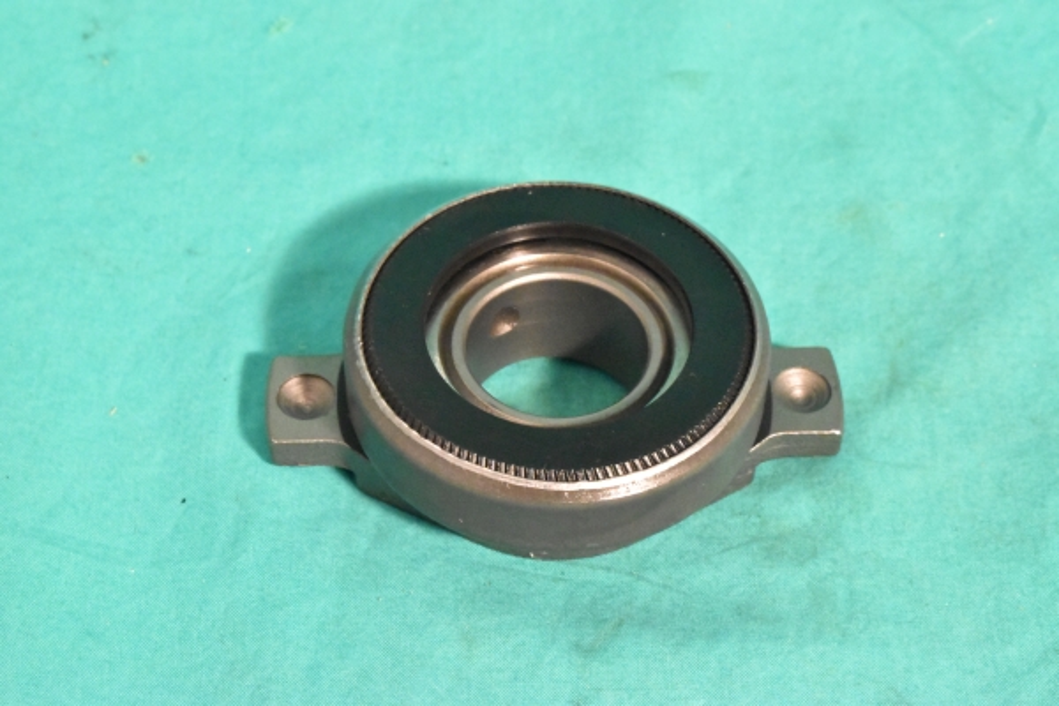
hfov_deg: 24.6
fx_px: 2427
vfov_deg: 16.6
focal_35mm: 82
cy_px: 353
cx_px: 530
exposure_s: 1/100
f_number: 18
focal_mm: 55
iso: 11400
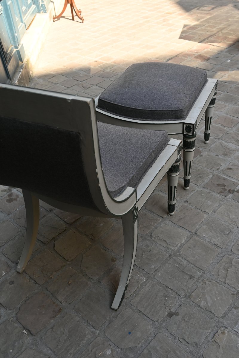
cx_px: 120
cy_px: 179
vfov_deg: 54.1
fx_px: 351
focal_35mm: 35
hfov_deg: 37.6
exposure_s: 1/250
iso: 200
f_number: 5.6
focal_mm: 23.5
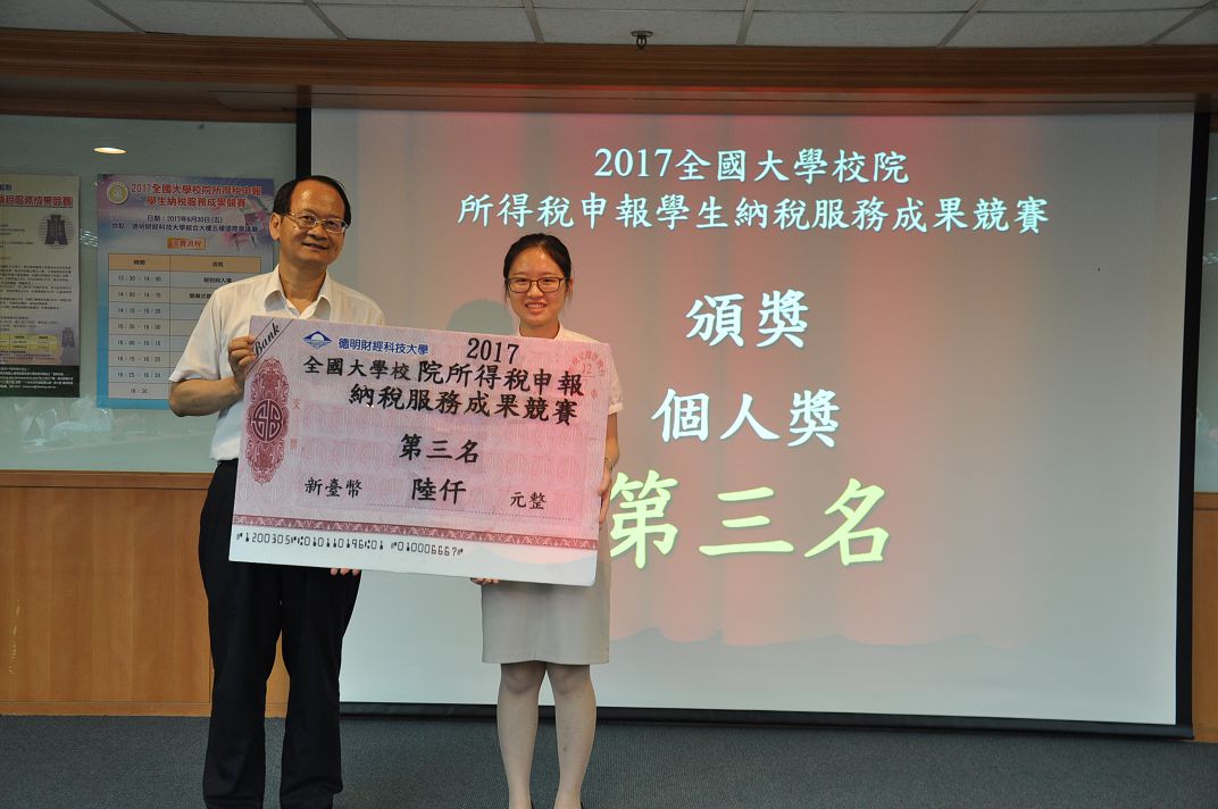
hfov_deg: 43.7
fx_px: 1521
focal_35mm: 45
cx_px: 609
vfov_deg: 29.8
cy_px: 404
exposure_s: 1/30
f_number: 4.2
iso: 500
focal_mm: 30
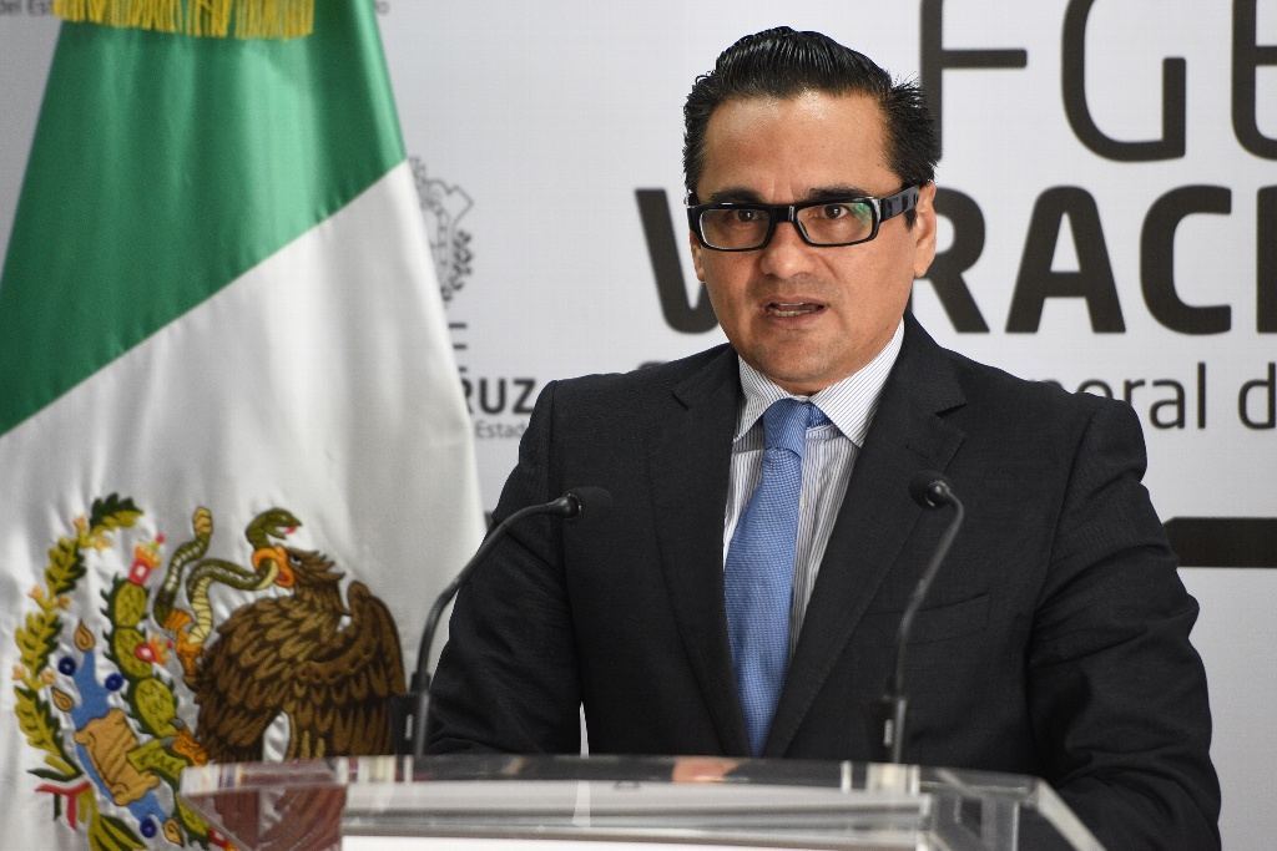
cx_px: 638
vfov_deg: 4.6
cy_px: 426
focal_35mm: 300
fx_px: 10642
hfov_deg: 6.9
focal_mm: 200
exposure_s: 1/400
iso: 1250
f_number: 2.8
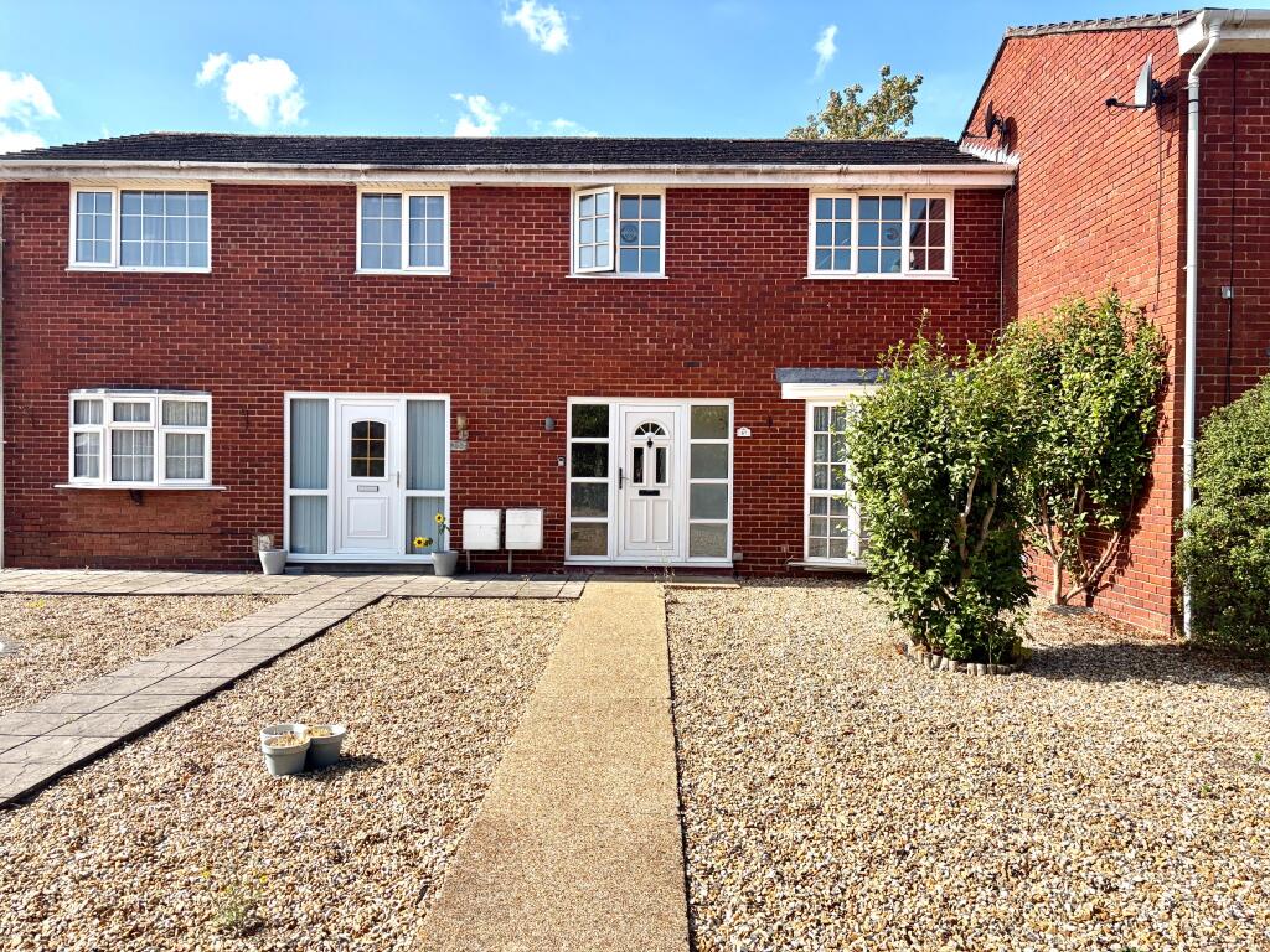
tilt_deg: -0.4
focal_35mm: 26
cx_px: 635
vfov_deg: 53.1
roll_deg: -0.3
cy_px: 476
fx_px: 954
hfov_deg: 67.3
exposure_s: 1/3448
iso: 64
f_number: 1.6
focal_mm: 5.96
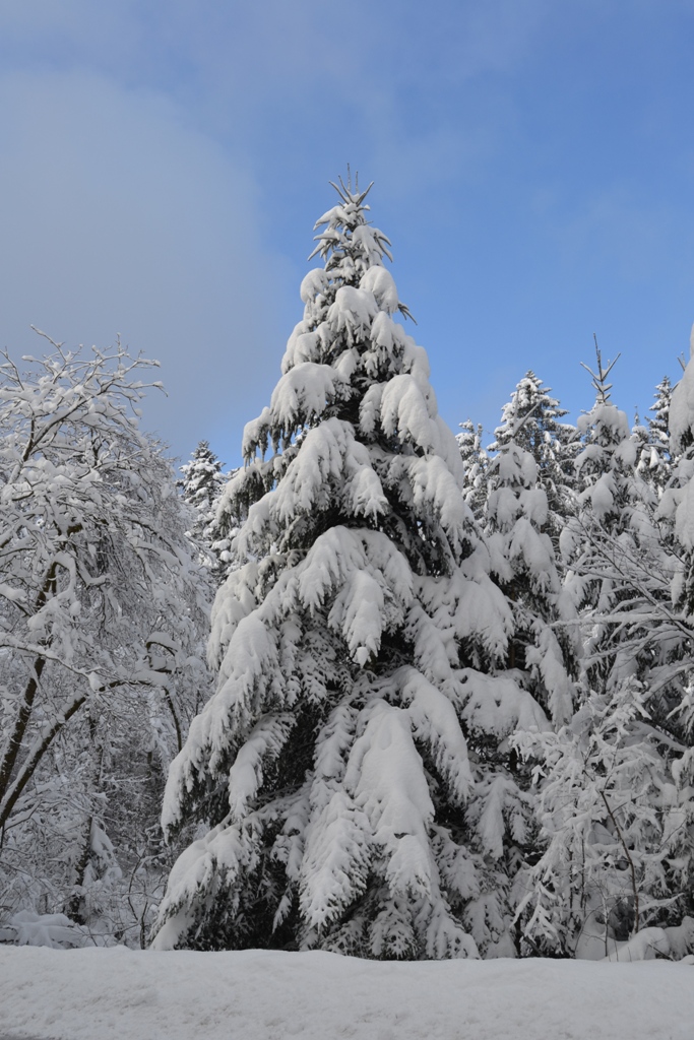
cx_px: 347
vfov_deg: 57.2
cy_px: 520
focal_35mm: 33
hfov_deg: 40.0
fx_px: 954
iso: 100
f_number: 8
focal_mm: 22
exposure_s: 1/250
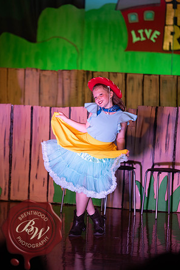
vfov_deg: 10.1
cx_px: 91
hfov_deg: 6.8
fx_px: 1520
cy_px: 134
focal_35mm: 203
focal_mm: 200
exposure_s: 1/200
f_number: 2.8
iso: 720
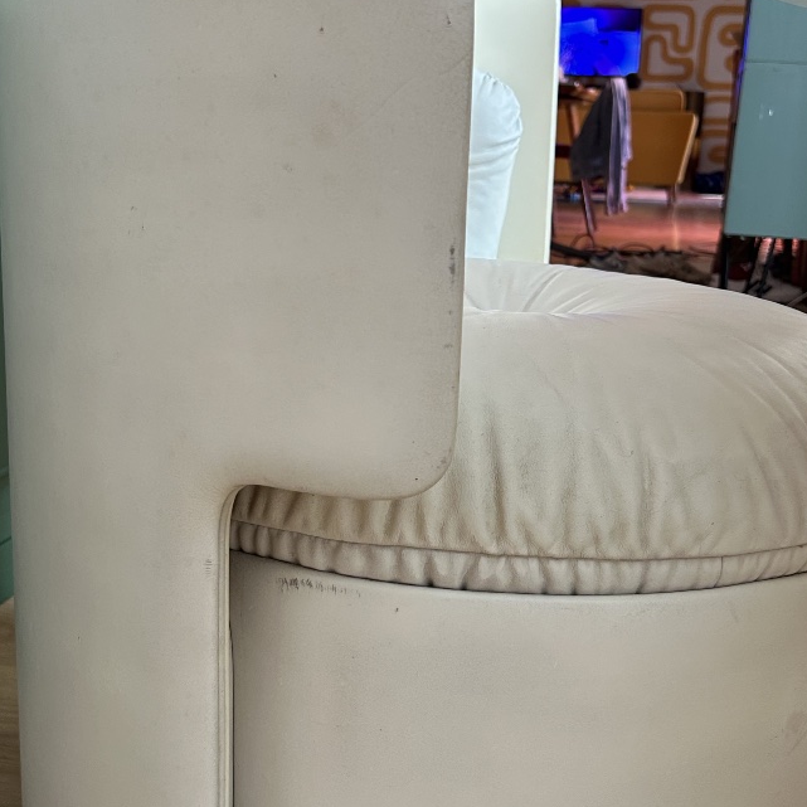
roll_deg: -2.6
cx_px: 444
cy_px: 398
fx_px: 1134
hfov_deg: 39.1
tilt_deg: -13.8
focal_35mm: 43
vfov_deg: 39.2
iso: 125
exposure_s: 1/91
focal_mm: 5.7
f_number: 1.5
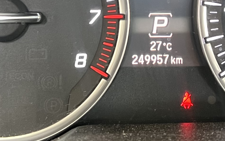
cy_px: -59
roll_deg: -1.8
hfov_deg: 17.6
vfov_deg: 10.8
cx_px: 159
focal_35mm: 118
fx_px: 724
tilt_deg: -11.0
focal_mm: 5.7
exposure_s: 1/40
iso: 250
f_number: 1.5
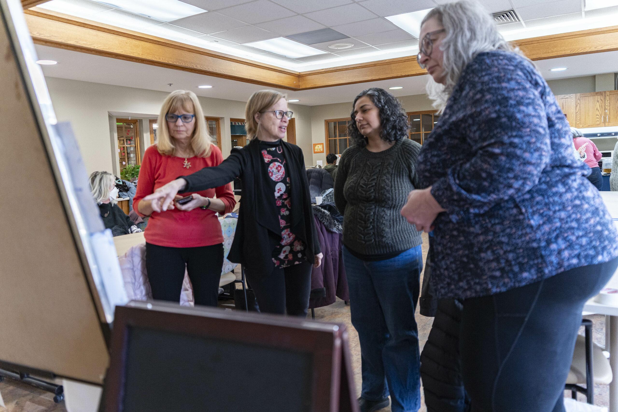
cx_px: 309
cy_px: 206
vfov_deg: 46.4
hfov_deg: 65.5
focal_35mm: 28
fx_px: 481
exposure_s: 1/320
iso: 1000
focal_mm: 28
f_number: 2.8
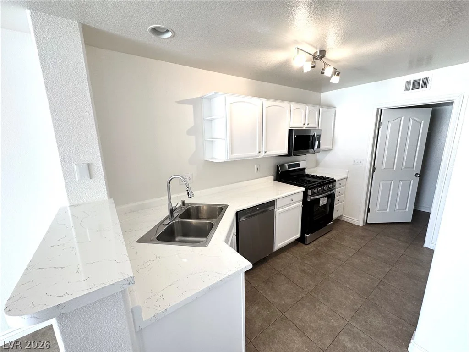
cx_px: 234
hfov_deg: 102.1
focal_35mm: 14
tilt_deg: -12.5
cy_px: 176
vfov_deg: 85.7
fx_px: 190
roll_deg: +0.7
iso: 100
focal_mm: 2.22
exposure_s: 1/120
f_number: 2.2
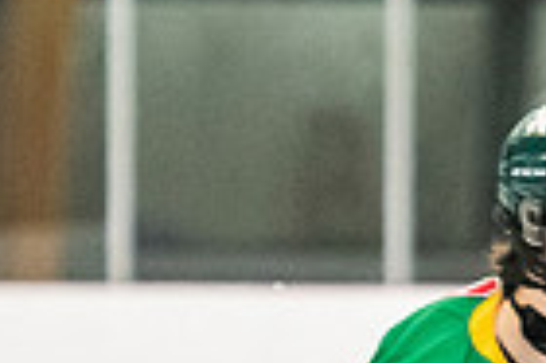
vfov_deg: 1.5
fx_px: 13982
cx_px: 686
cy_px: 731
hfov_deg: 2.2
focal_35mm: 923
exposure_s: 1/800
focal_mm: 130
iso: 3200
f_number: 2.8
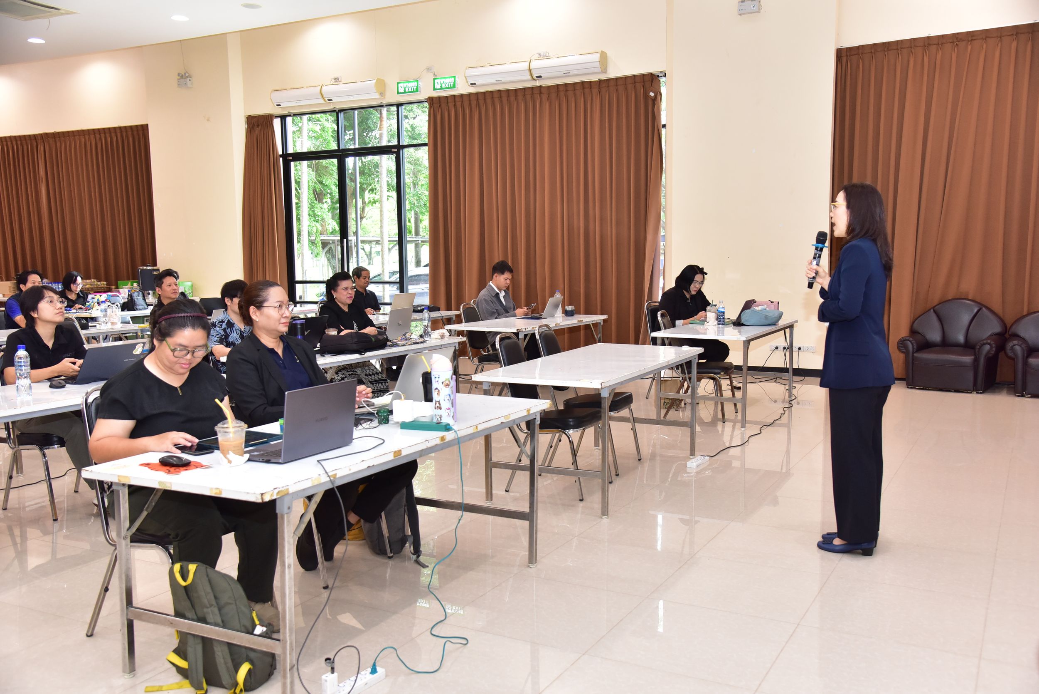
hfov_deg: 58.7
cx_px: 520
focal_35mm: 32
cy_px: 347
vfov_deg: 41.1
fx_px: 924
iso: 2000
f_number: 5
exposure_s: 1/125
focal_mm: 32
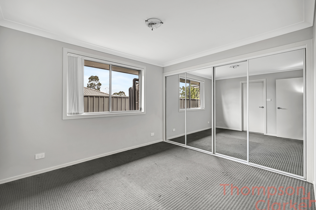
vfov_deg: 77.2
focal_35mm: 15
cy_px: 112
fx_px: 132
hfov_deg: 100.4
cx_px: 158
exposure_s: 1/15
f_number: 4.5
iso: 100
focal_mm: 14
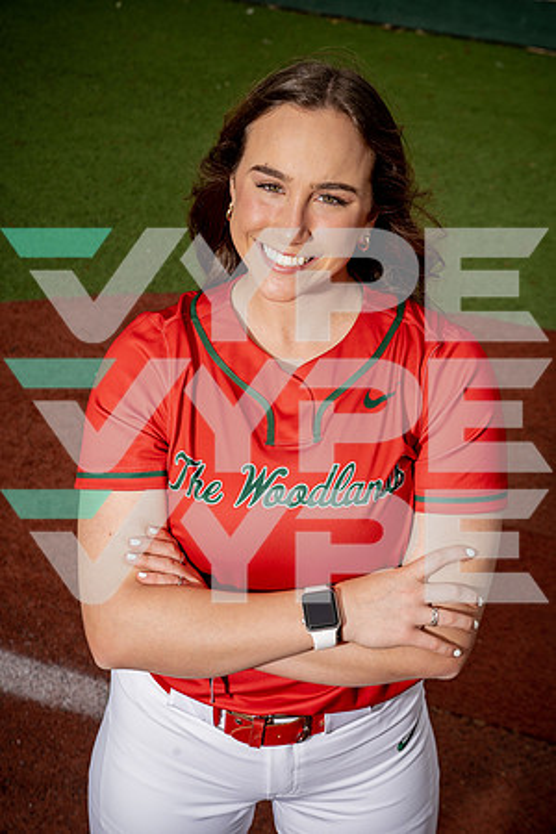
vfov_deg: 28.8
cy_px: 417
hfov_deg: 19.5
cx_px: 278
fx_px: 1622
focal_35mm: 70
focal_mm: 70
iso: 100
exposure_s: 1/250
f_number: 8
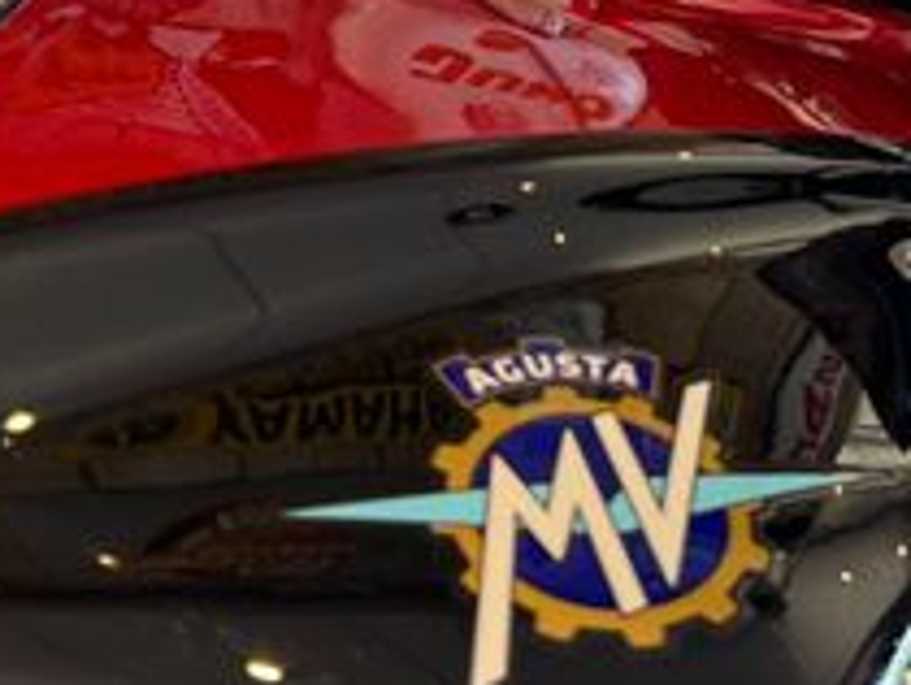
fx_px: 1923
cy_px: -165
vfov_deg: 19.0
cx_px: 633
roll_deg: -1.4
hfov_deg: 26.4
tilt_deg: -27.0
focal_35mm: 73
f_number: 1.78
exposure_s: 1/50
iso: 125
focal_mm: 6.76
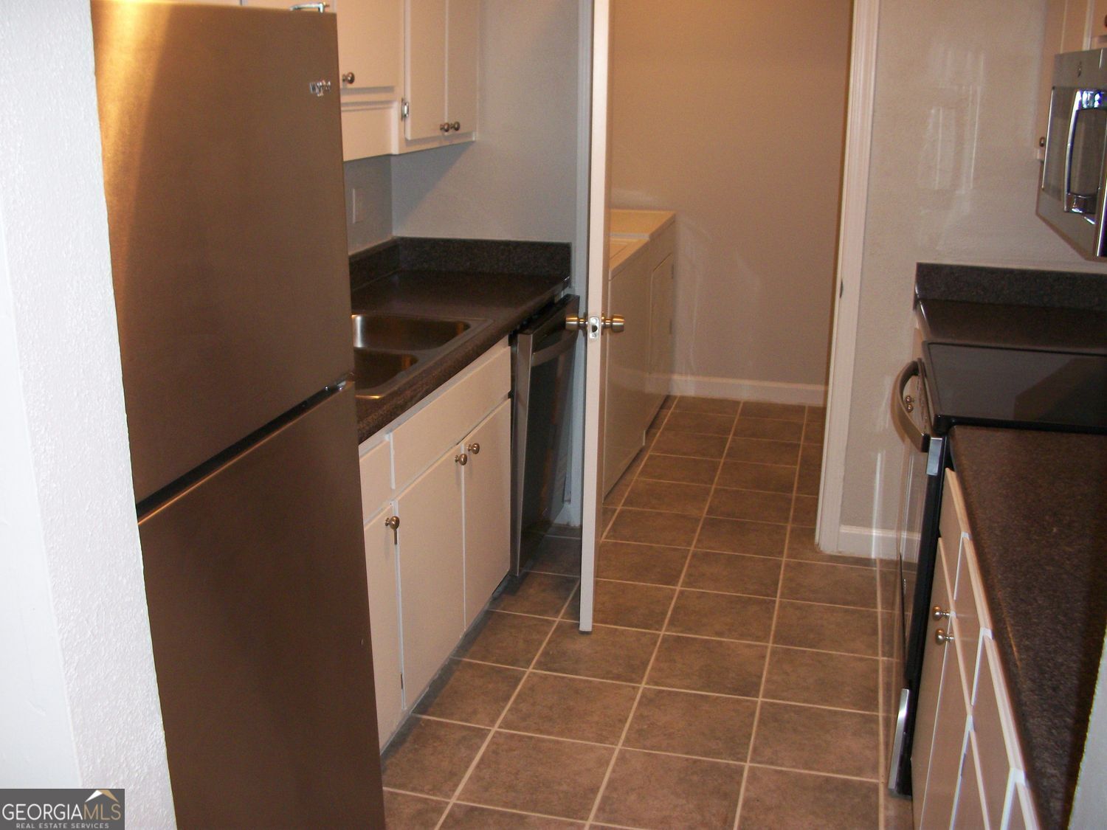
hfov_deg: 52.6
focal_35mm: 35
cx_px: 554
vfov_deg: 40.7
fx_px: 1119
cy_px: 415
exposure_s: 1/40
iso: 160
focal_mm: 6.3
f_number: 3.1
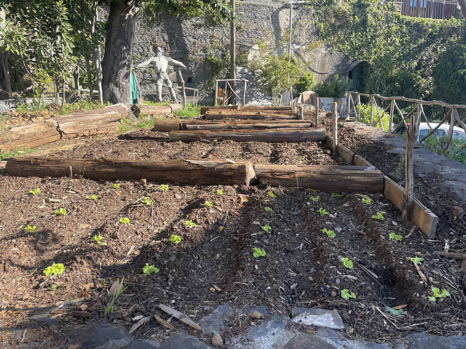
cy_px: 174
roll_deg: +0.3
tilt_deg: -11.4
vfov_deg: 53.1
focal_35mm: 26
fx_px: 350
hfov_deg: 67.3
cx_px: 233
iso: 32
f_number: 1.6
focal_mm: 4.2
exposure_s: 1/600
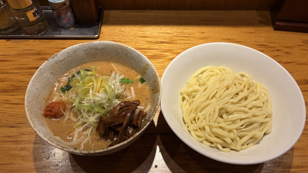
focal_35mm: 29
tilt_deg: -56.6
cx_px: 152
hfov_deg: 66.1
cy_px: 106
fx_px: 237
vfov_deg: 40.0
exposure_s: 1/269
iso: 40
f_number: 1.6
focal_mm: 5.96
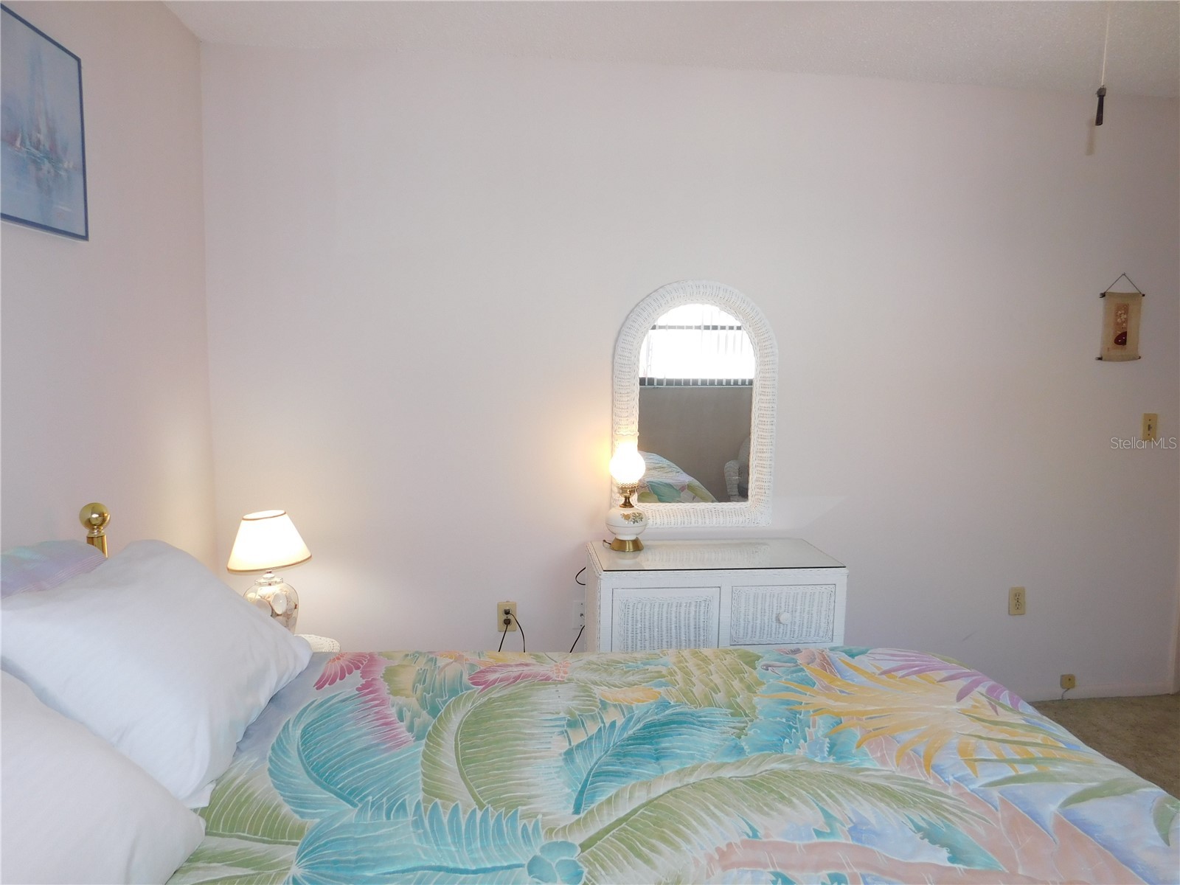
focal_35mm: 23
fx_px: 784
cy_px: 442
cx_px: 590
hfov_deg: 73.9
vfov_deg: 58.9
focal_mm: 4
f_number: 3
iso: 125
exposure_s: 1/60
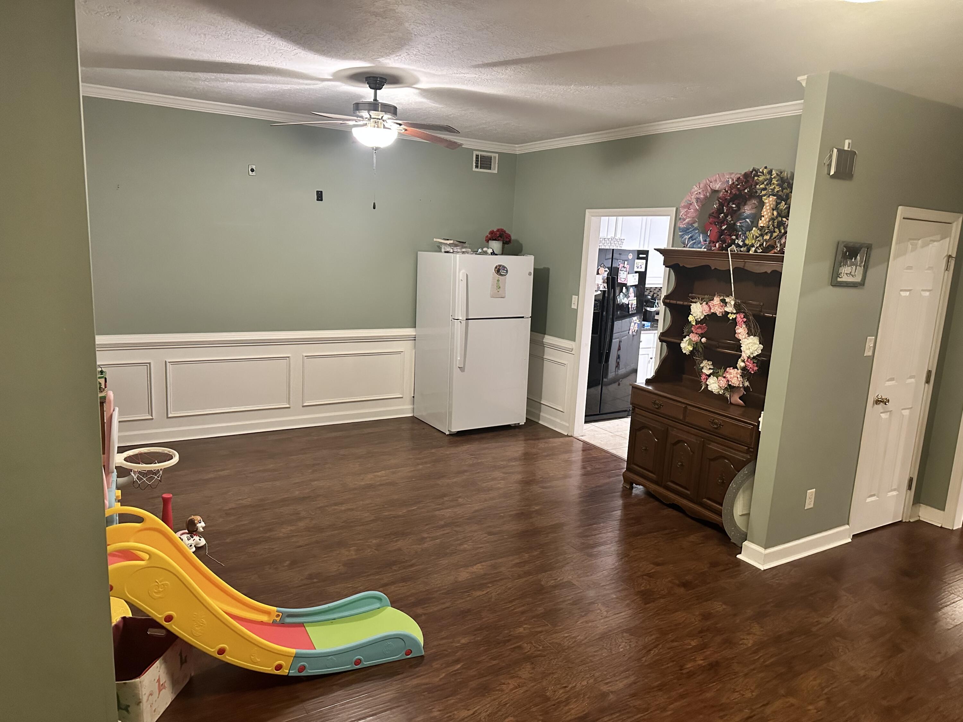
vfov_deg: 56.8
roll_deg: -2.7
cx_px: 482
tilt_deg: -9.2
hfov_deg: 71.6
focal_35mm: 24
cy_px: 361
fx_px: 668
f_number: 1.78
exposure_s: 1/40
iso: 800
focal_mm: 6.86
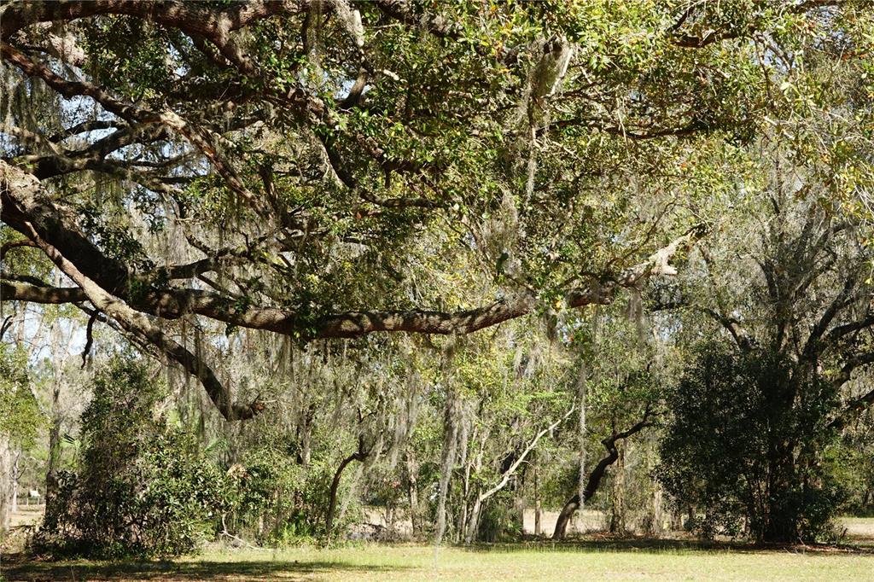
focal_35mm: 79
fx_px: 1917
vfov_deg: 17.3
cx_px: 437
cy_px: 291
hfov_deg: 25.7
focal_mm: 28.91
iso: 400
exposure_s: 1/320
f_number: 8
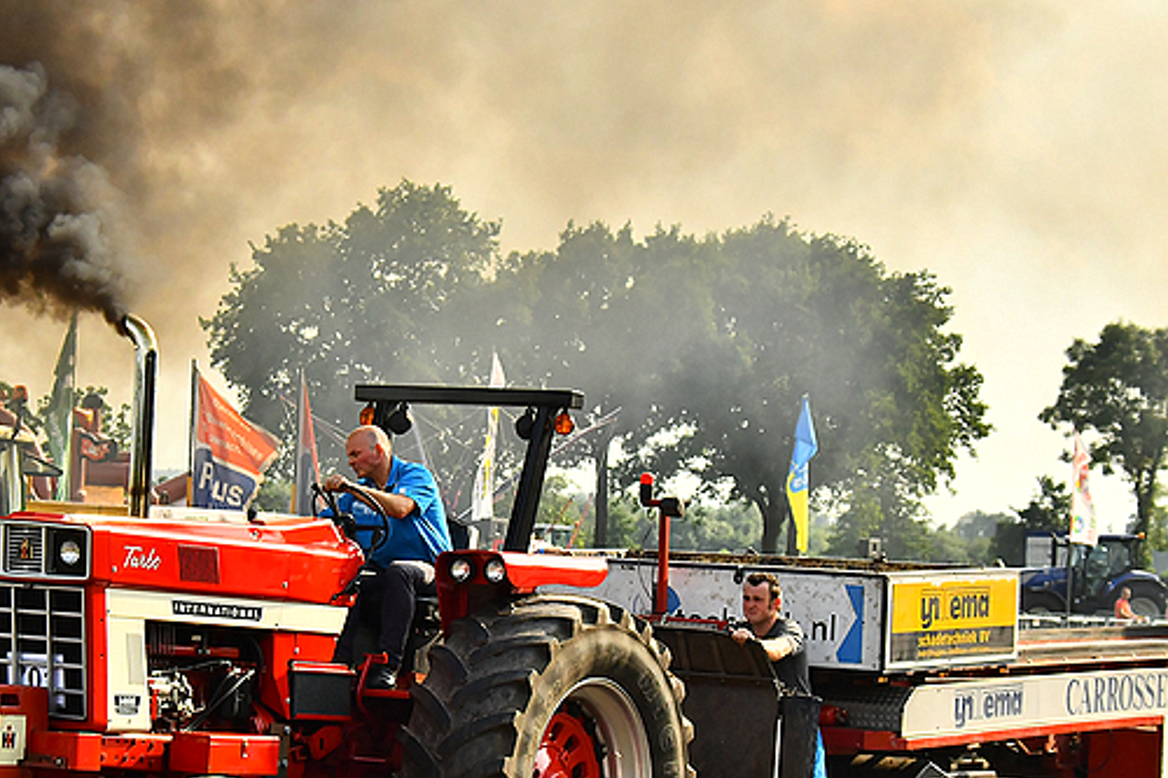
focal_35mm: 144
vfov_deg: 9.5
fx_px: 4670
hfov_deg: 14.2
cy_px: 520
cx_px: 385
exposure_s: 1/2000
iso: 500
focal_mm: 60
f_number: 7.1
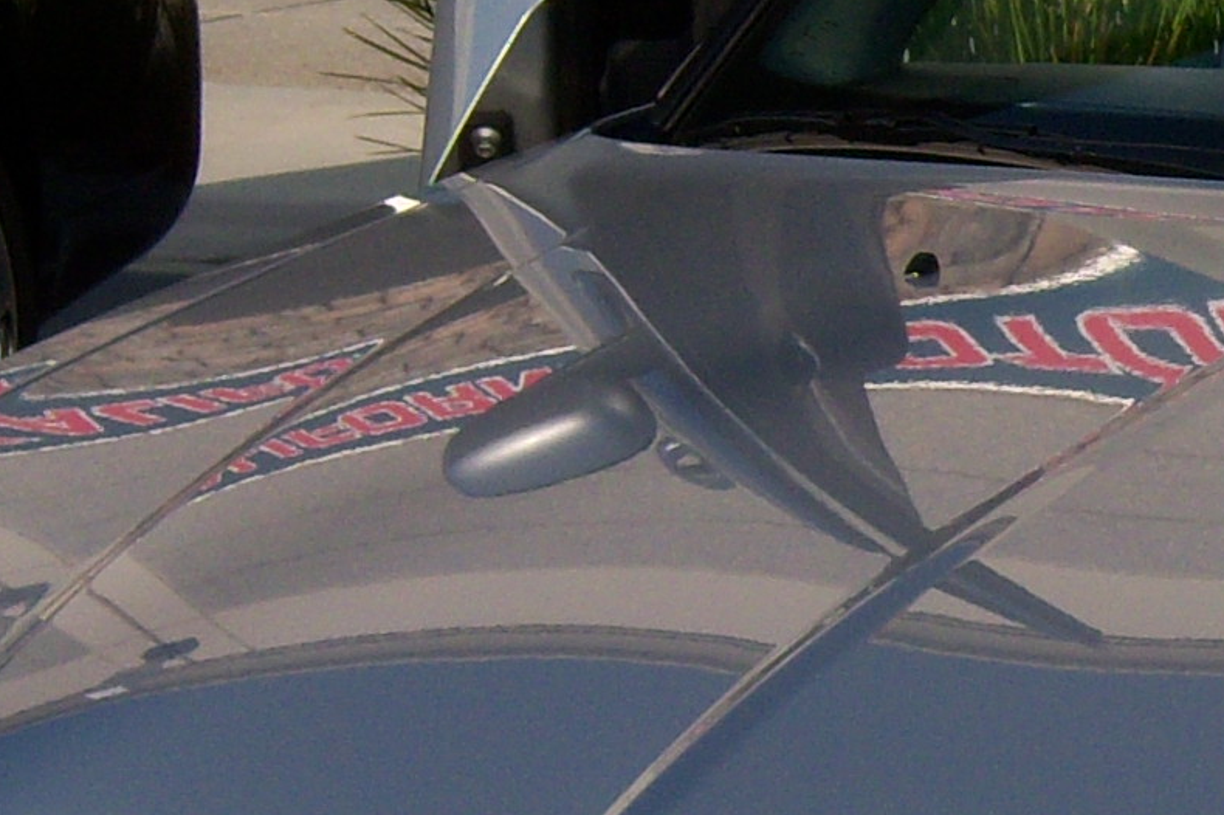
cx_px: 1642
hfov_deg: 11.5
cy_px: 668
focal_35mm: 173
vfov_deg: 7.9
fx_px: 5879
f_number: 4.8
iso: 80
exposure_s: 1/500
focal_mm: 7.5
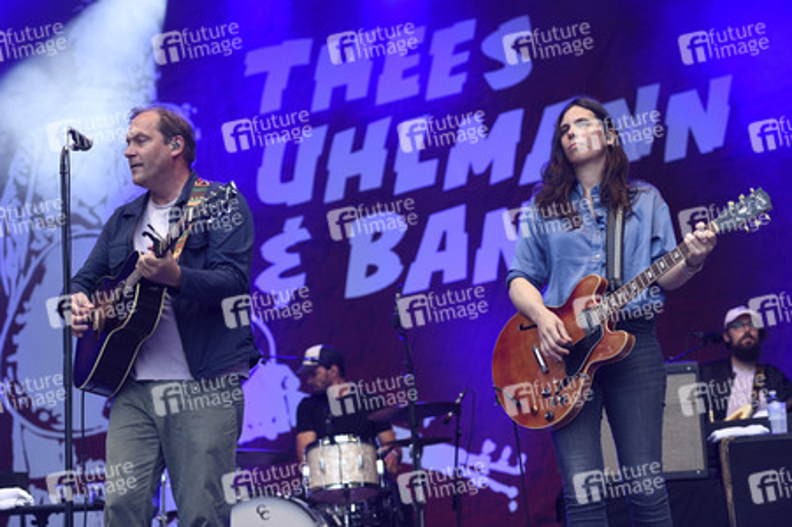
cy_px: 264
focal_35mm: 70
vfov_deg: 19.4
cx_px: 396
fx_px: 1539
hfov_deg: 28.9
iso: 800
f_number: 3.5
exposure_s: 1/500
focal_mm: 70
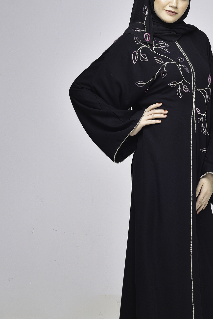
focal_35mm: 93
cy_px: 186
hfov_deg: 14.6
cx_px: 171
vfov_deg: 21.9
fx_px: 825
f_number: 8
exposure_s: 1/125
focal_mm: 50
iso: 160
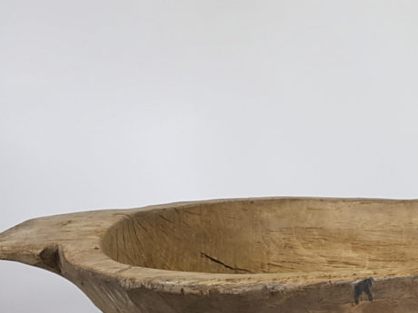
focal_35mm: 56
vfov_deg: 26.1
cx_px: 402
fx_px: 676
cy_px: 155
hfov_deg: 32.1
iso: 100
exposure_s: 1/50
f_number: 1.7
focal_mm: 4.2
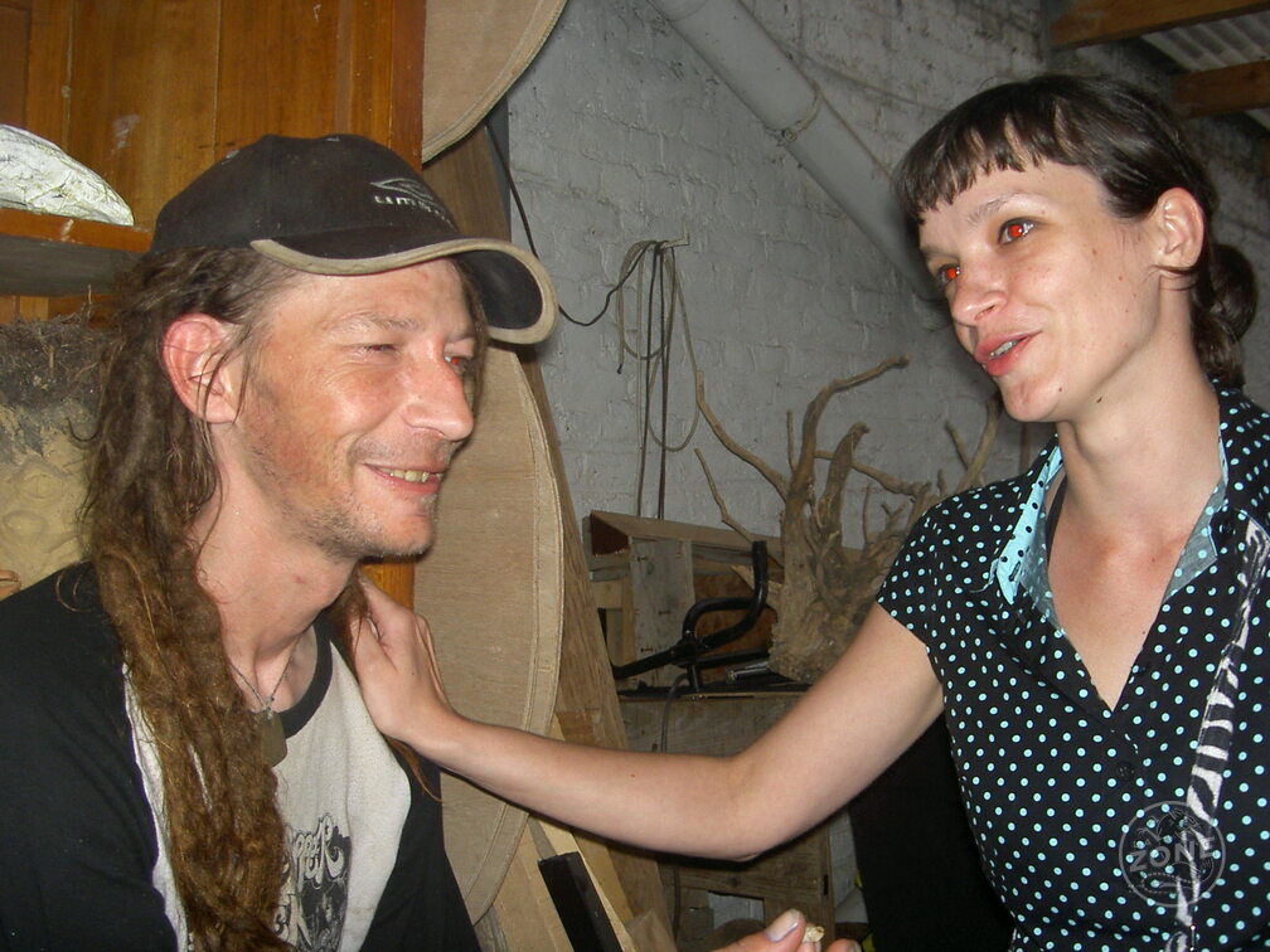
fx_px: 1431
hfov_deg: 47.9
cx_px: 635
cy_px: 476
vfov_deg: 36.8
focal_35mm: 39
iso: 100
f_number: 2.8
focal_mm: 8
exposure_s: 1/59.5
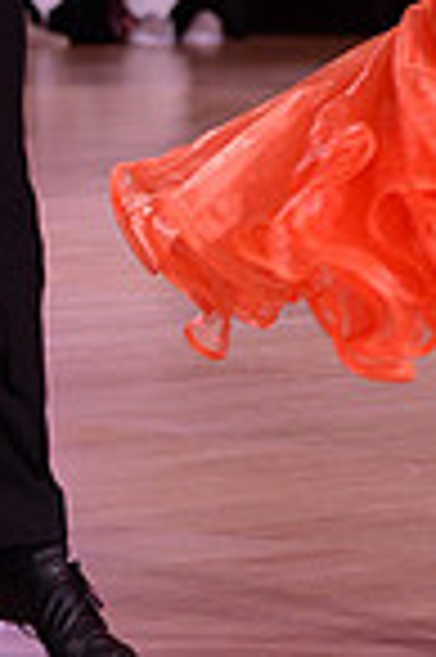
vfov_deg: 4.6
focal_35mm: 446
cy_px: -338
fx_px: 8121
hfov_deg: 3.1
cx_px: 335
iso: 2000
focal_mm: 112
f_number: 5
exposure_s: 1/250
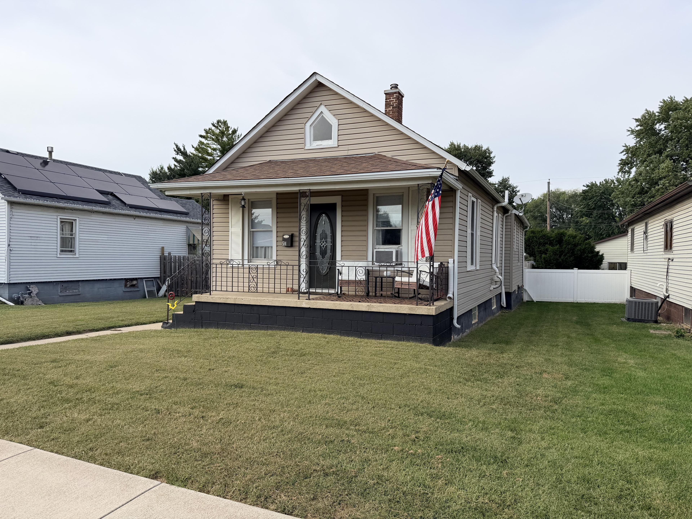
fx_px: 480
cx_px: 346
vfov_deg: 56.8
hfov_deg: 71.6
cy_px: 260
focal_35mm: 24
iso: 80
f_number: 1.78
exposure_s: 1/3425
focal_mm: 6.76
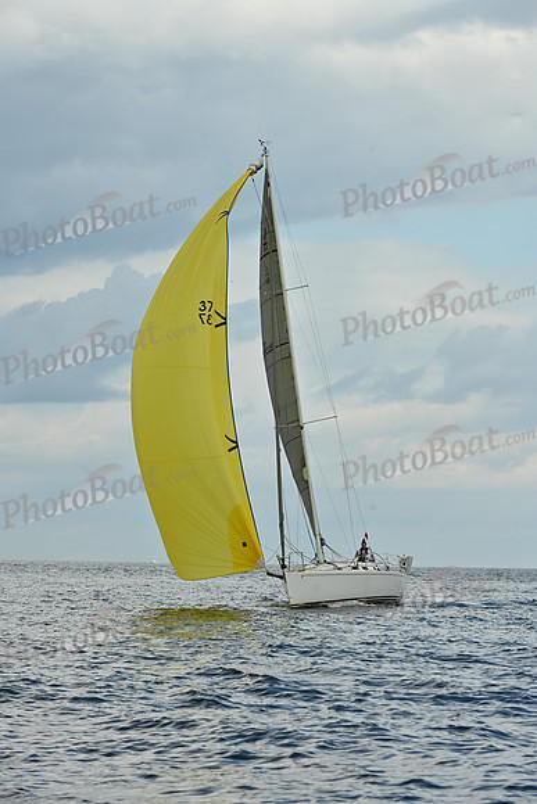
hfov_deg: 8.6
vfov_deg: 12.8
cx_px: 268
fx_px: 3578
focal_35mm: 160
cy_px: 402
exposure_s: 1/800
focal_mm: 160
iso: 250
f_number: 10
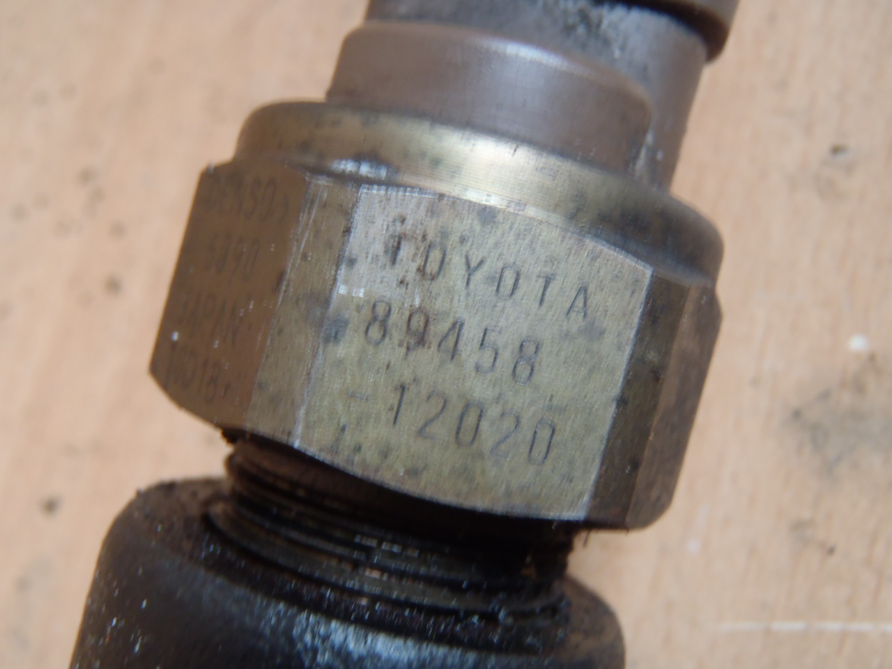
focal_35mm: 37
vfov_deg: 38.7
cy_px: 334
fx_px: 953
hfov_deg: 50.1
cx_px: 446
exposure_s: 1/5
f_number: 4.7
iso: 200
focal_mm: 6.64
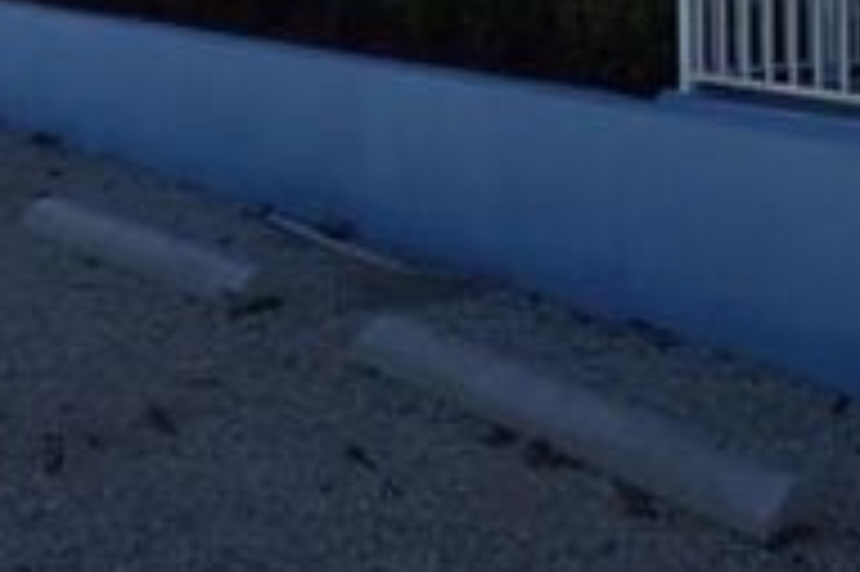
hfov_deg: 25.7
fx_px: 1886
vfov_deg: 16.0
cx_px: 437
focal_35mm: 79
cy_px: -250
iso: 32
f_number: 2.2
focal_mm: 4.15
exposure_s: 1/1883
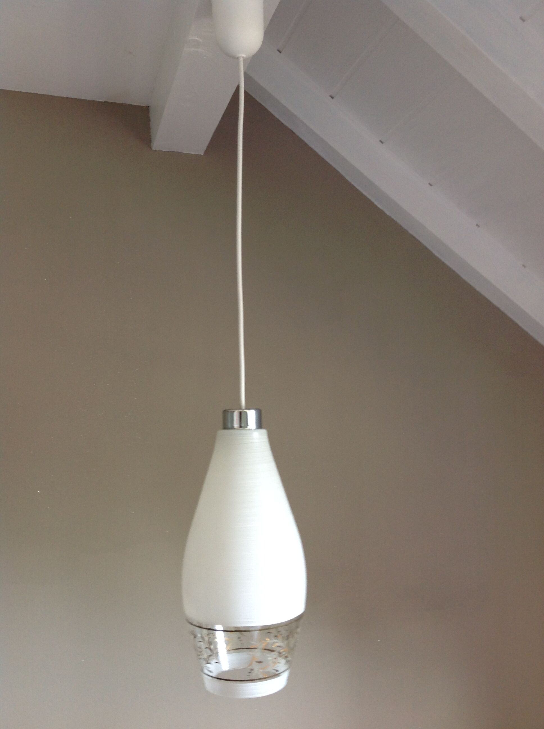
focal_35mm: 35
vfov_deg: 52.7
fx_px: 735
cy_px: 364
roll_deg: +2.0
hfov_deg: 40.6
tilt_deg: +6.1
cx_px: 272
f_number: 2.4
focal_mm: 4.28
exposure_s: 1/15
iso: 80
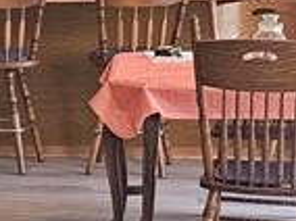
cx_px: -271
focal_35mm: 166
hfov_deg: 11.0
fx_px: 1417
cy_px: 190
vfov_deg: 8.9
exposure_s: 1/120
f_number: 1.7
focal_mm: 6.3
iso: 250
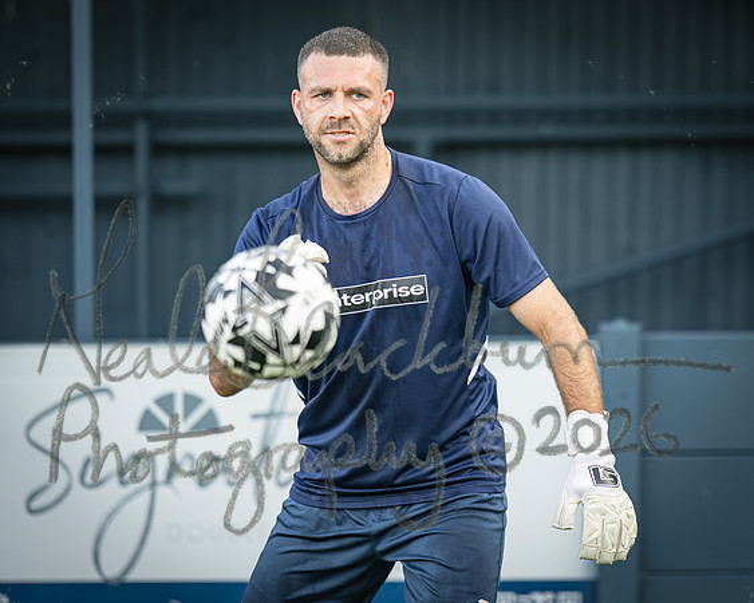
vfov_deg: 7.7
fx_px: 4453
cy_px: 224
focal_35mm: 200
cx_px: 409
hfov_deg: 9.7
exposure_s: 1/2000
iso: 400
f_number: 1.8
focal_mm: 135
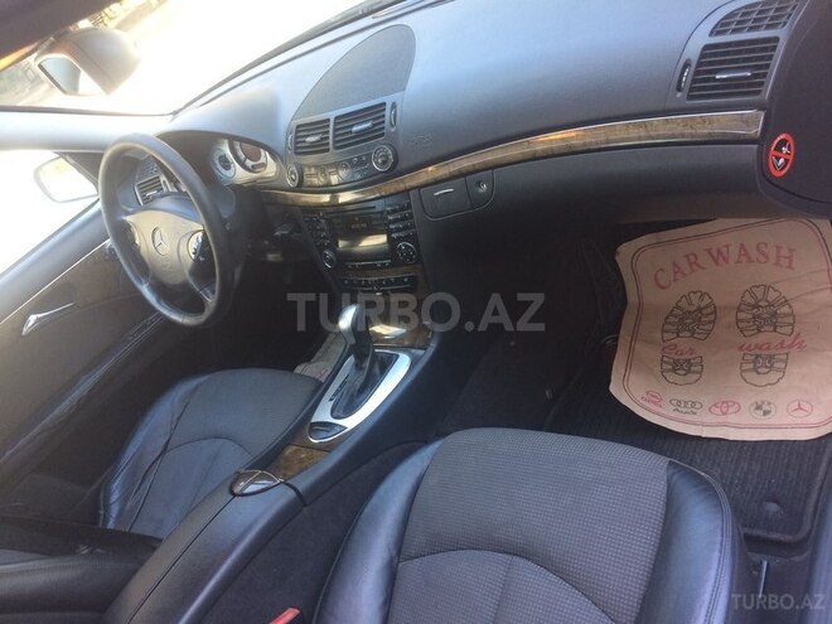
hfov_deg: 61.7
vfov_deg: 48.2
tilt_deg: -31.4
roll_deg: +34.4
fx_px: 697
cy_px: 312
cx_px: 416
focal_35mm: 29
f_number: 2.2
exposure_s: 1/33
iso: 40
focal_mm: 4.15
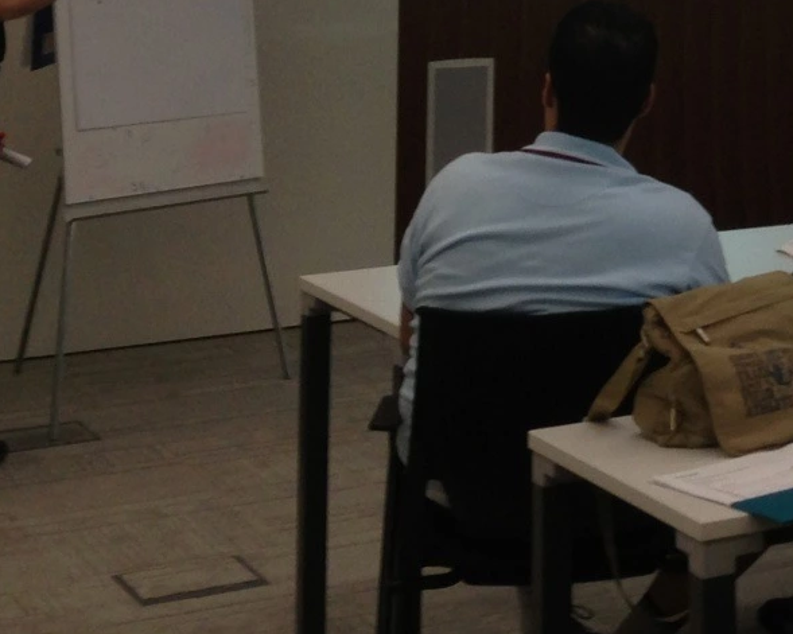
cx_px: 1074
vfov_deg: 13.0
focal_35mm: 112
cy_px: -334
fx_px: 2628
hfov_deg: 16.1
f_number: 2.4
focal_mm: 4.13
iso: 64
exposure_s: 1/20
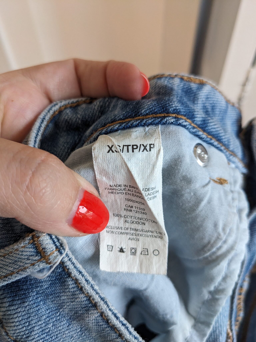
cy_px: 171
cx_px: 128
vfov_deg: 65.3
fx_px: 266
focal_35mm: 27
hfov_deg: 51.4
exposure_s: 1/40
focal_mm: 4.38
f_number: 1.73
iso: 113
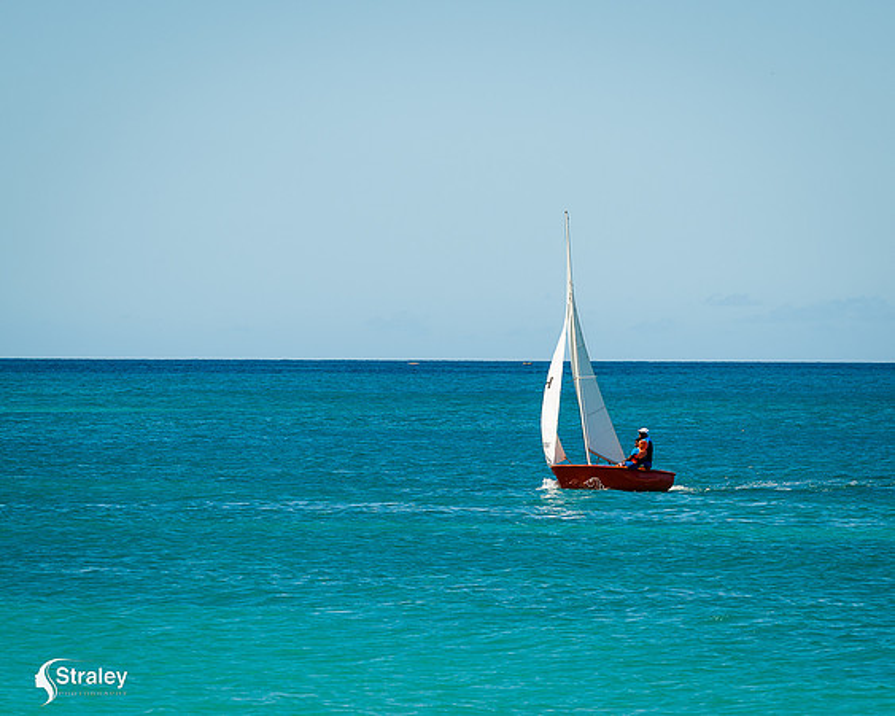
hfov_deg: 7.0
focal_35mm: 276
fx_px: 7311
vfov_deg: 5.6
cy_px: 283
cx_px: 541
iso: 100
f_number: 8
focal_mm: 200
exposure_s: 1/320
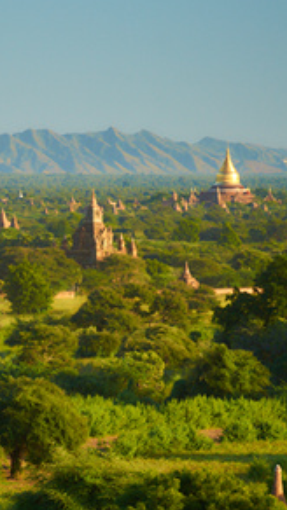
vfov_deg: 8.5
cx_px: 57
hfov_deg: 4.8
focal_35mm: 251
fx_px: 3400
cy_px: 522
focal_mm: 100
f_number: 5.6
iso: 200
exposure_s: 1/90
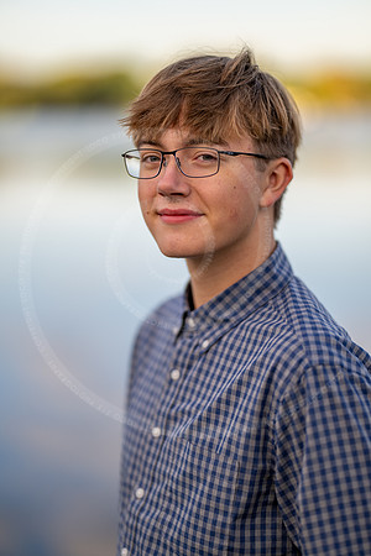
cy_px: 278
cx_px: 186
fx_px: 1314
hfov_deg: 16.1
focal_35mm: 85
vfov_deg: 23.9
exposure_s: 1/2000
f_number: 1.2
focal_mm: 85
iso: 100
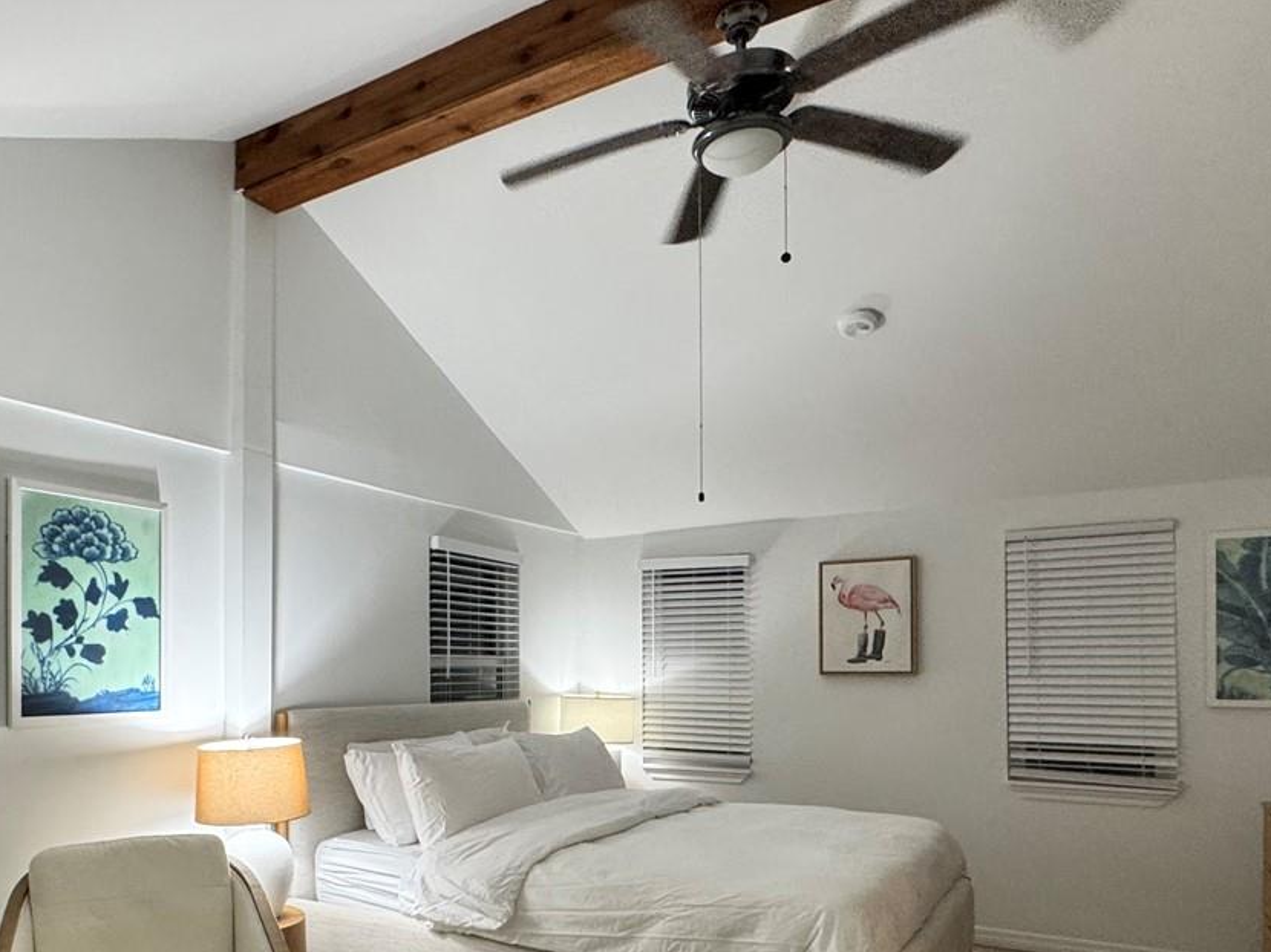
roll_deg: +0.0
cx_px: 374
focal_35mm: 27
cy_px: 670
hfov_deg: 62.8
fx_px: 991
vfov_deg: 50.0
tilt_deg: -0.1
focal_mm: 2.22
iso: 250
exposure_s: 1/60
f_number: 2.2
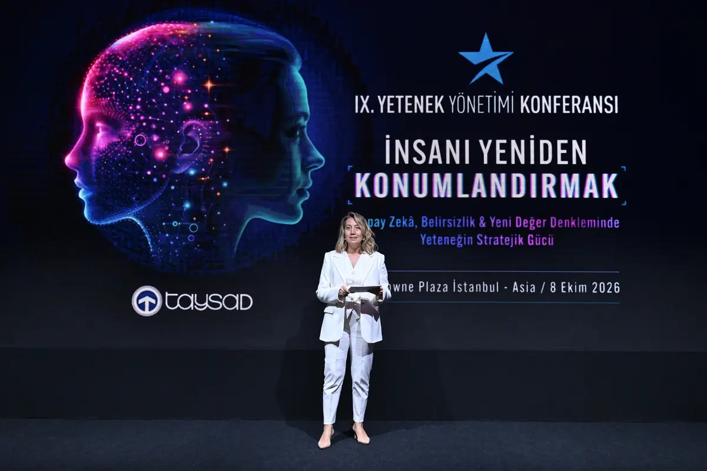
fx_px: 746
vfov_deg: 35.0
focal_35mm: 38
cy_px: 236
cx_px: 354
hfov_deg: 50.7
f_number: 8
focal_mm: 38
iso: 2000
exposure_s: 1/200
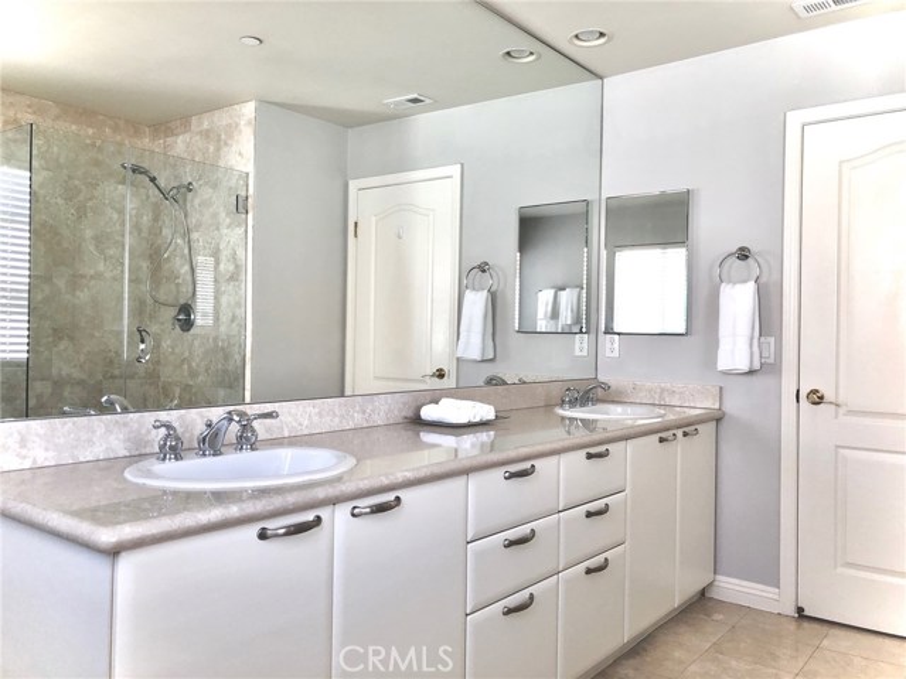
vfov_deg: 49.7
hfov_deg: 63.4
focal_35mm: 28
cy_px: 340
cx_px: 453
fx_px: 733
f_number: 1.8
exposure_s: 1/120
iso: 64
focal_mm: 3.99
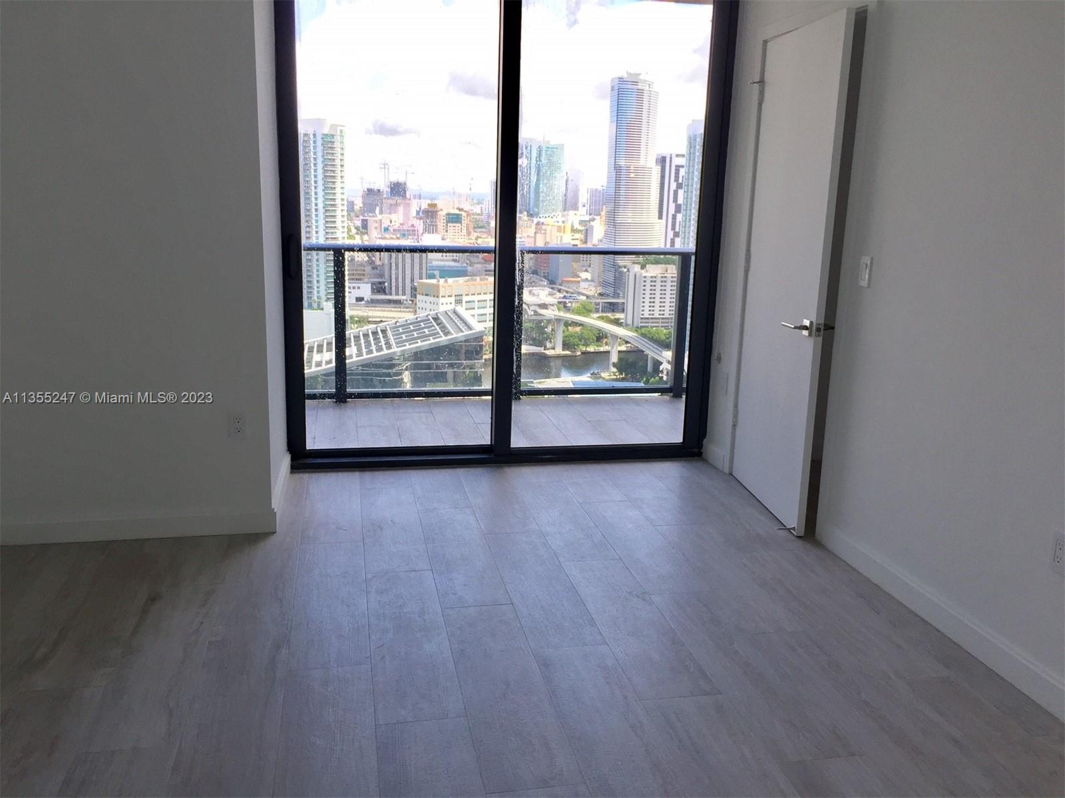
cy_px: 399
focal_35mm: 29
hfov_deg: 61.7
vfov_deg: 48.2
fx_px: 892
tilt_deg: -13.0
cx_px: 532
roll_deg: -3.1
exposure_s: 1/120
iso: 40
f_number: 2.2
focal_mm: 4.15
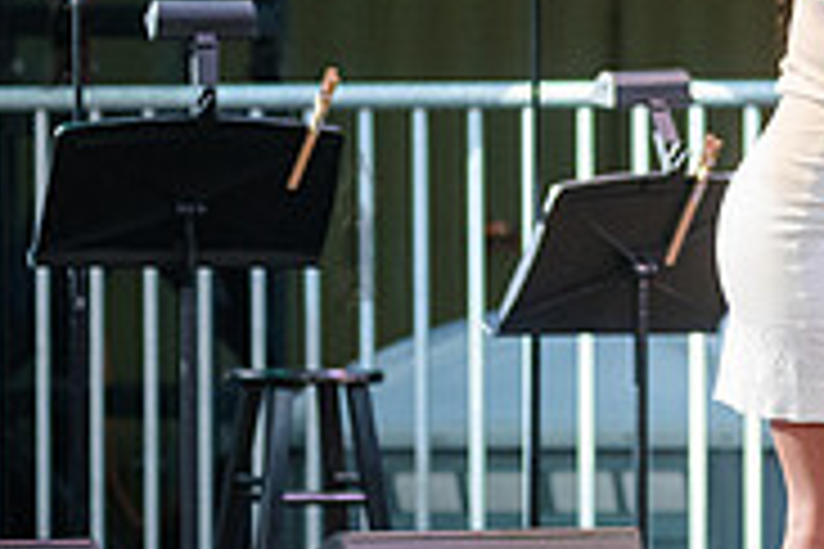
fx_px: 10688
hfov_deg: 4.4
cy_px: 11
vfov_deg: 2.9
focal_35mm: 467
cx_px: 937
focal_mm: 145
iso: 4000
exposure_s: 1/640
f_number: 4
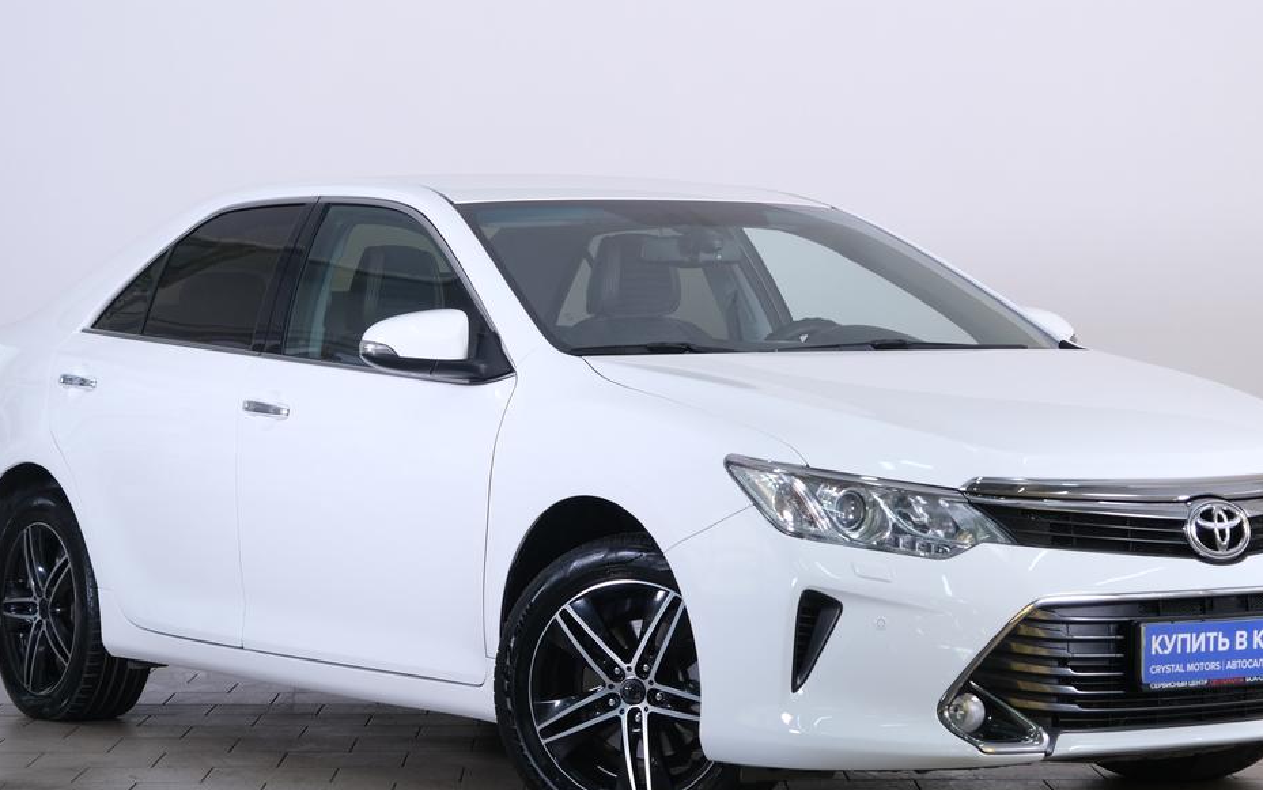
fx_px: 3443
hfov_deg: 20.8
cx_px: 680
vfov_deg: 13.1
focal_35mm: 100
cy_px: 366
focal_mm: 50.5
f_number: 4
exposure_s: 1/180
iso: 640
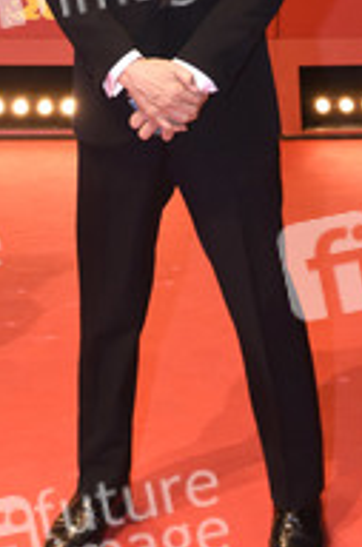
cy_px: 111
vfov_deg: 27.6
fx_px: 1093
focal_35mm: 72
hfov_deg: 18.8
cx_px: 165
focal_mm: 23
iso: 1250
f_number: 5
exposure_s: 1/125
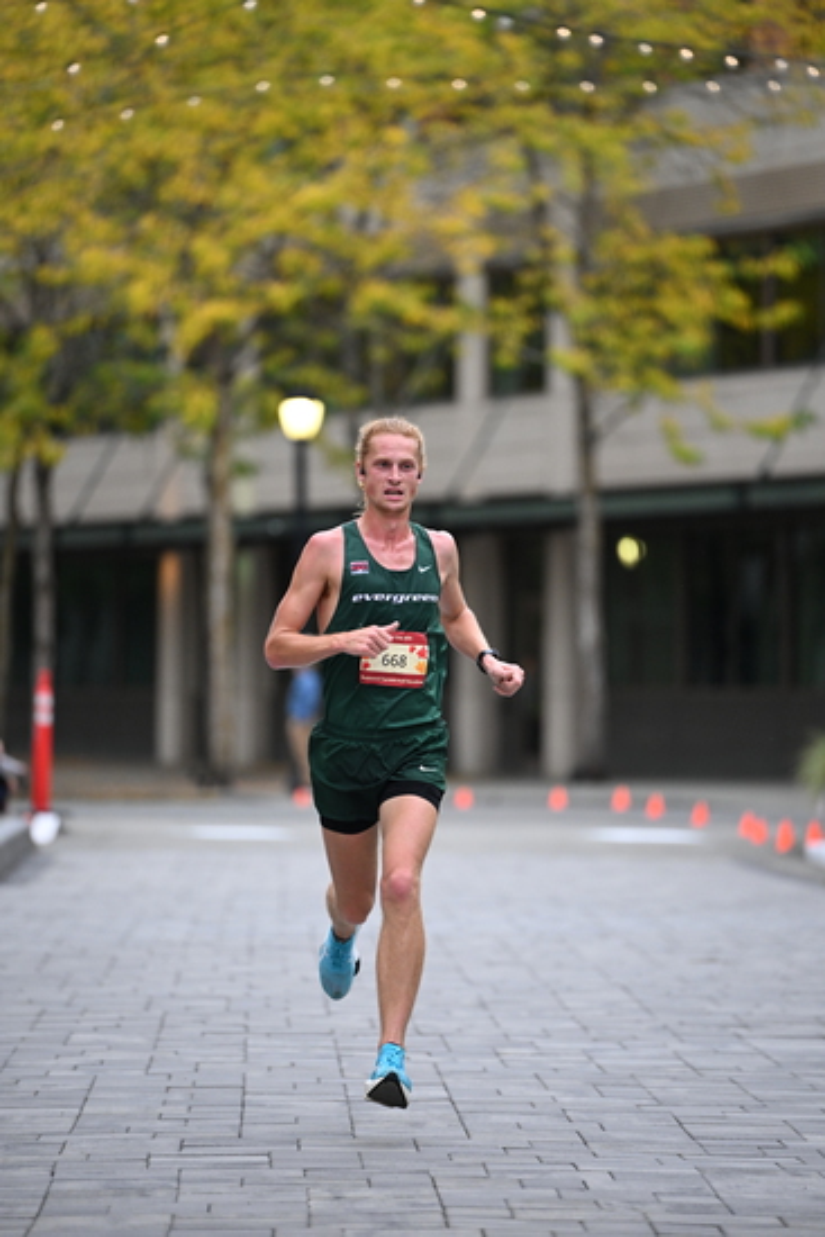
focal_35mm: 200
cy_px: 618
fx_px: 6870
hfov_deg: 6.9
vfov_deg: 10.3
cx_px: 412
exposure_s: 1/1000
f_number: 2.8
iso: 1600
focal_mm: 200
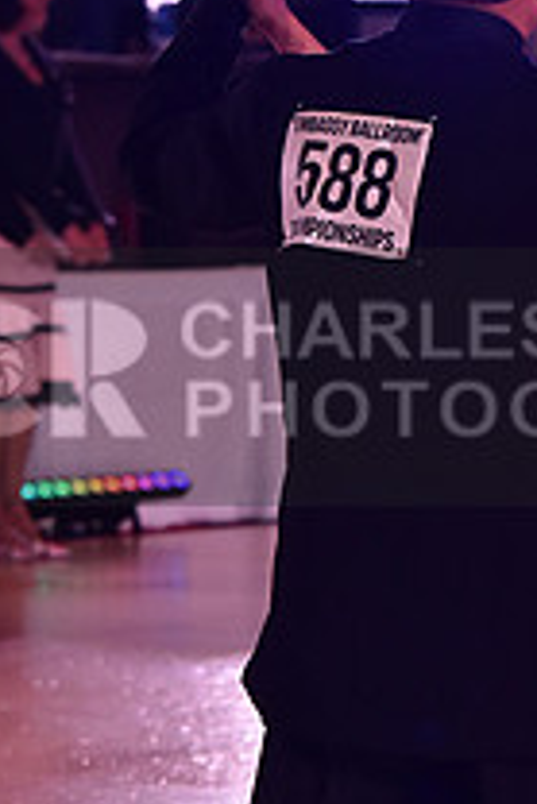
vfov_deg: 5.9
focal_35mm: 348
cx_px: 419
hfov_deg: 4.0
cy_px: 379
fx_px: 7773
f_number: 5
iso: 2000
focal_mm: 125
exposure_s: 1/320
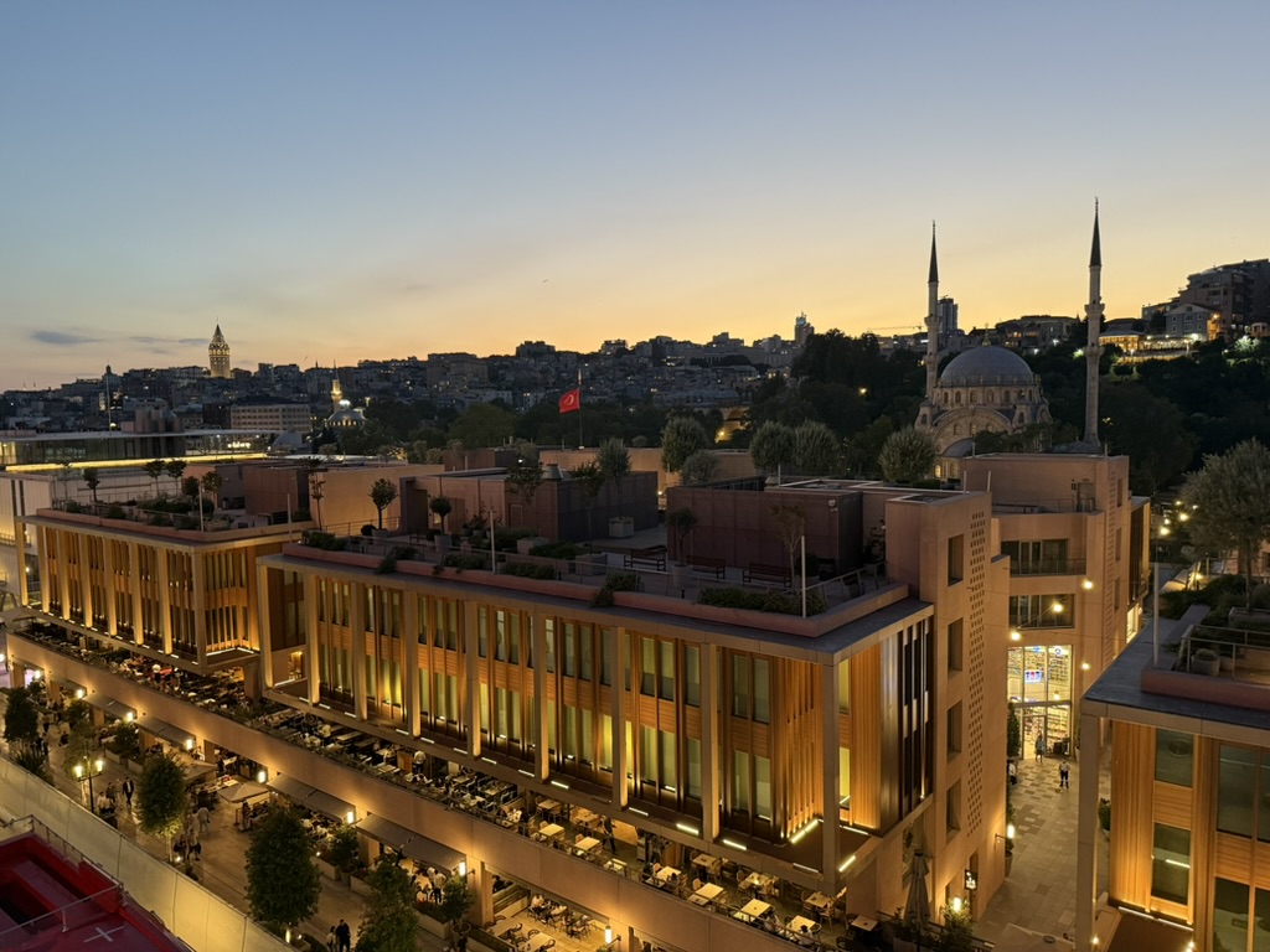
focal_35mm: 24
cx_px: 635
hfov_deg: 71.6
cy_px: 476
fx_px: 881
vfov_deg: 56.8
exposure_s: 1/50
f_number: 1.78
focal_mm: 6.76
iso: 320
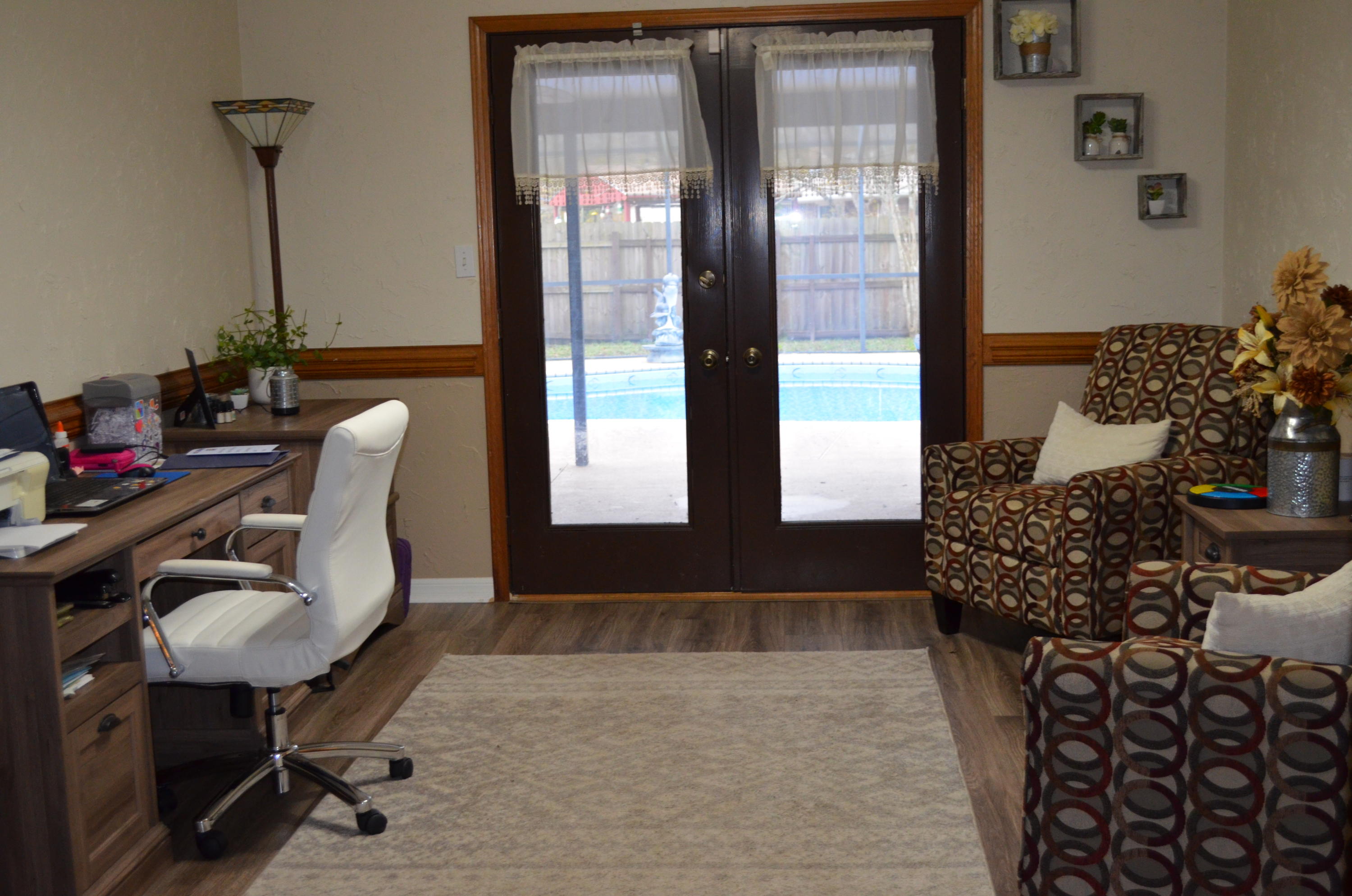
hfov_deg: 46.5
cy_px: 448
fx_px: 1574
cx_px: 676
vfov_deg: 31.8
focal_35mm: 42
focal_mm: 28
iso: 1250
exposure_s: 1/60
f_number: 4.5
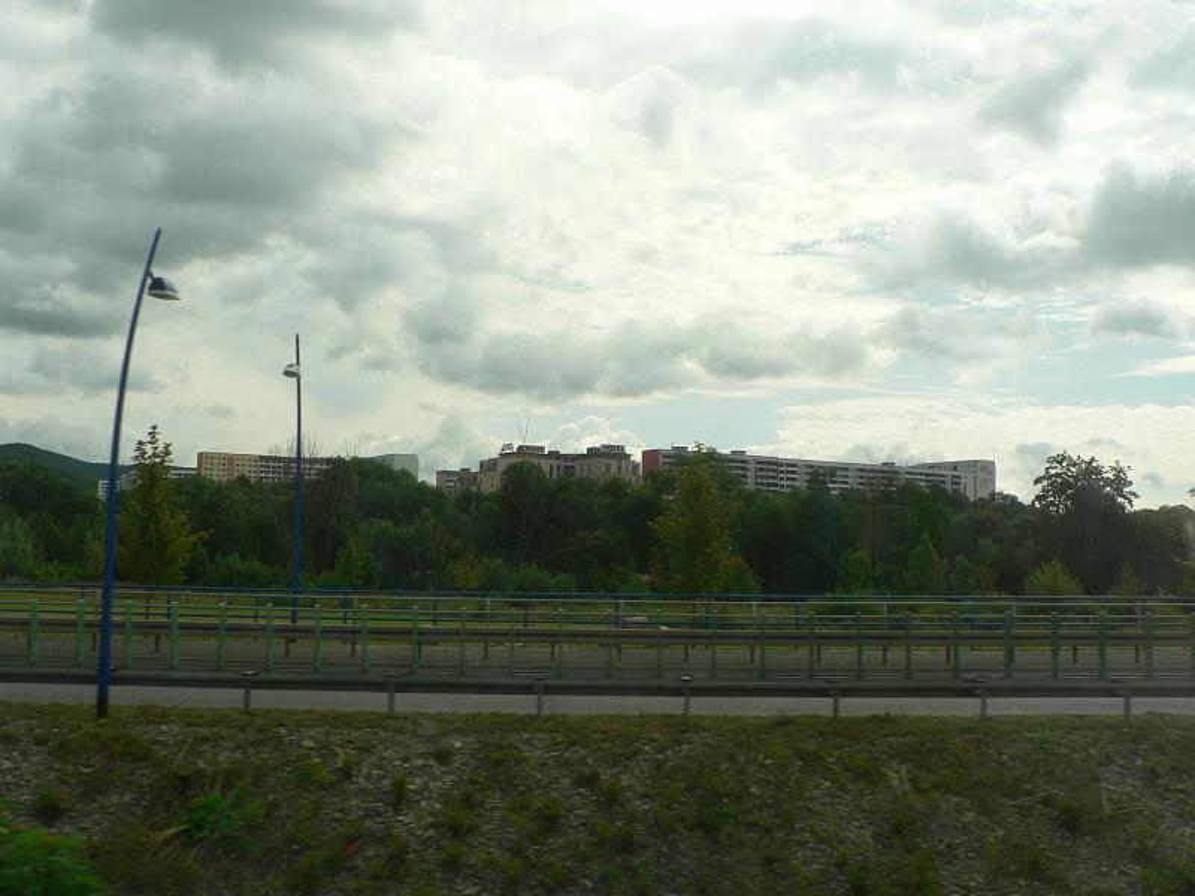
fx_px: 1243
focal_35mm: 36
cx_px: 598
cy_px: 448
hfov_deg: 51.4
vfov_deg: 39.7
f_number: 4.5
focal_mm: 6
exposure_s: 1/400
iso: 80
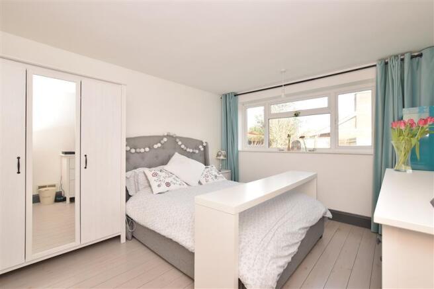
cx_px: 217
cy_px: 144
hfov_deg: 100.4
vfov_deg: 77.3
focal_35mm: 15
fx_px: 181
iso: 500
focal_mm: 10
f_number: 9
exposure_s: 1/100
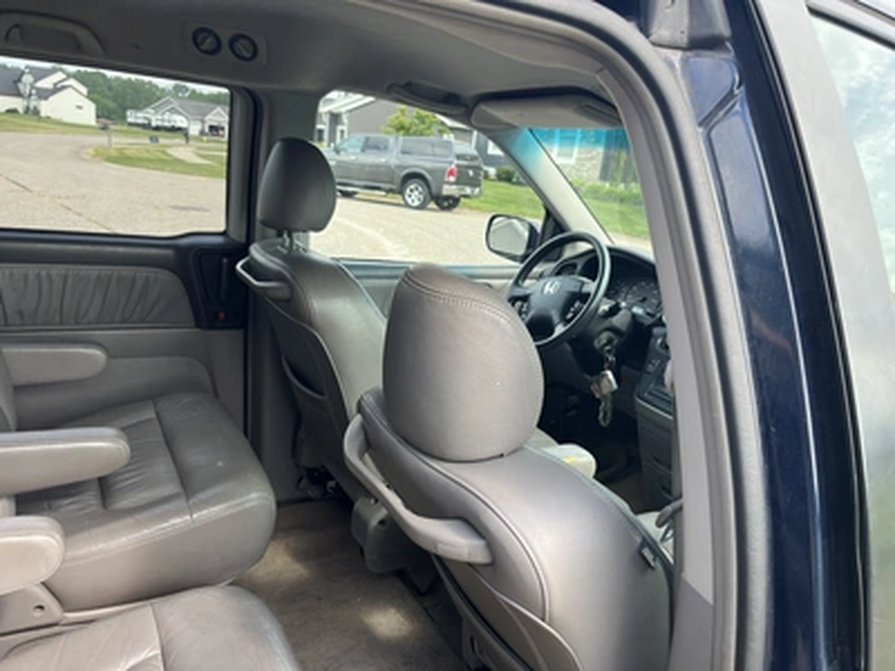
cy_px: 336
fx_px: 672
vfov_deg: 53.1
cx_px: 448
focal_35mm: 26
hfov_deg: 67.3
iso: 50
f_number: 1.6
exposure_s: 1/322
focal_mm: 5.1
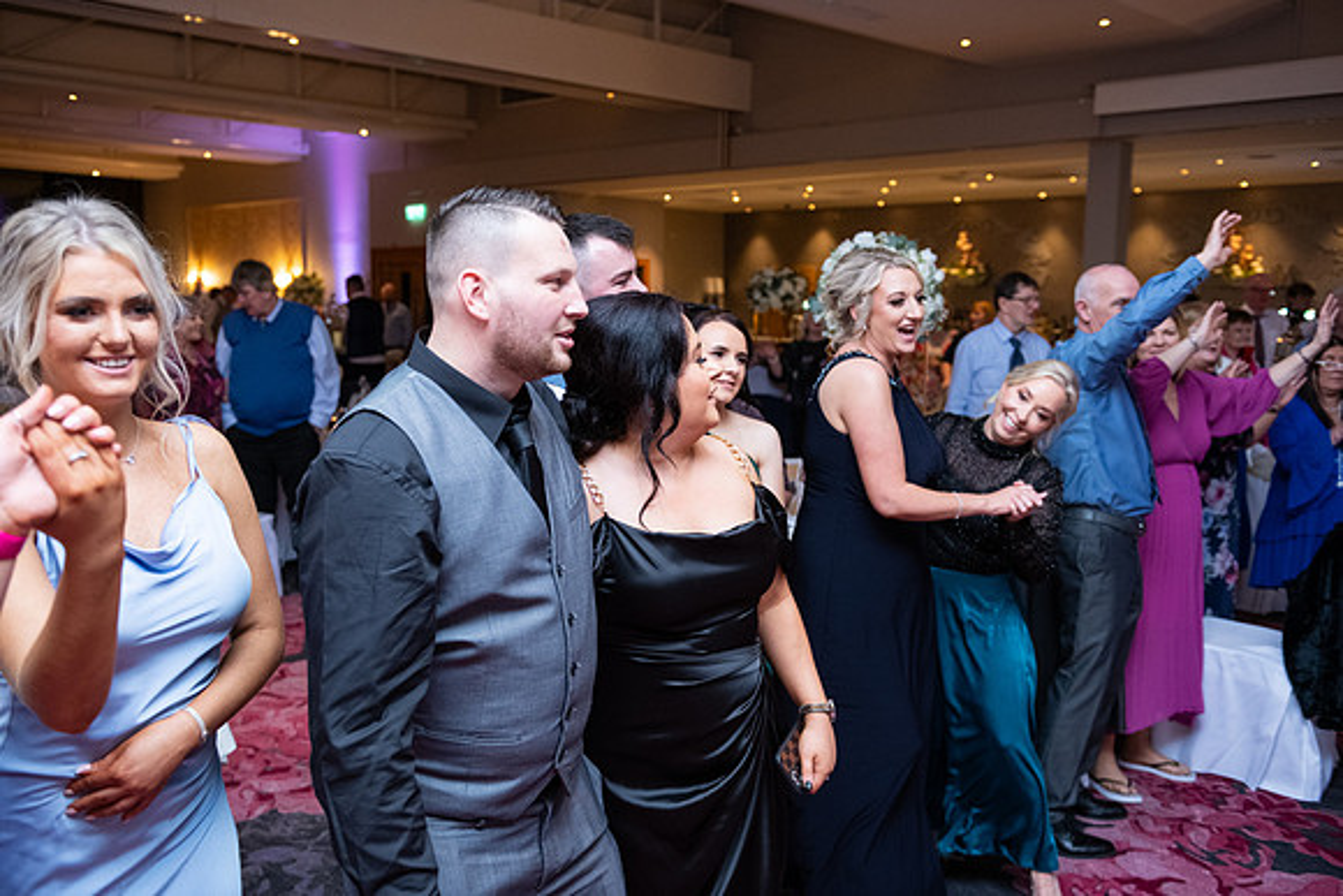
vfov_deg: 41.1
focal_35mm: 32
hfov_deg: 58.7
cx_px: 672
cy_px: 448
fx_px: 1194
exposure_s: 1/160
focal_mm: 32
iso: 1250
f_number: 3.5
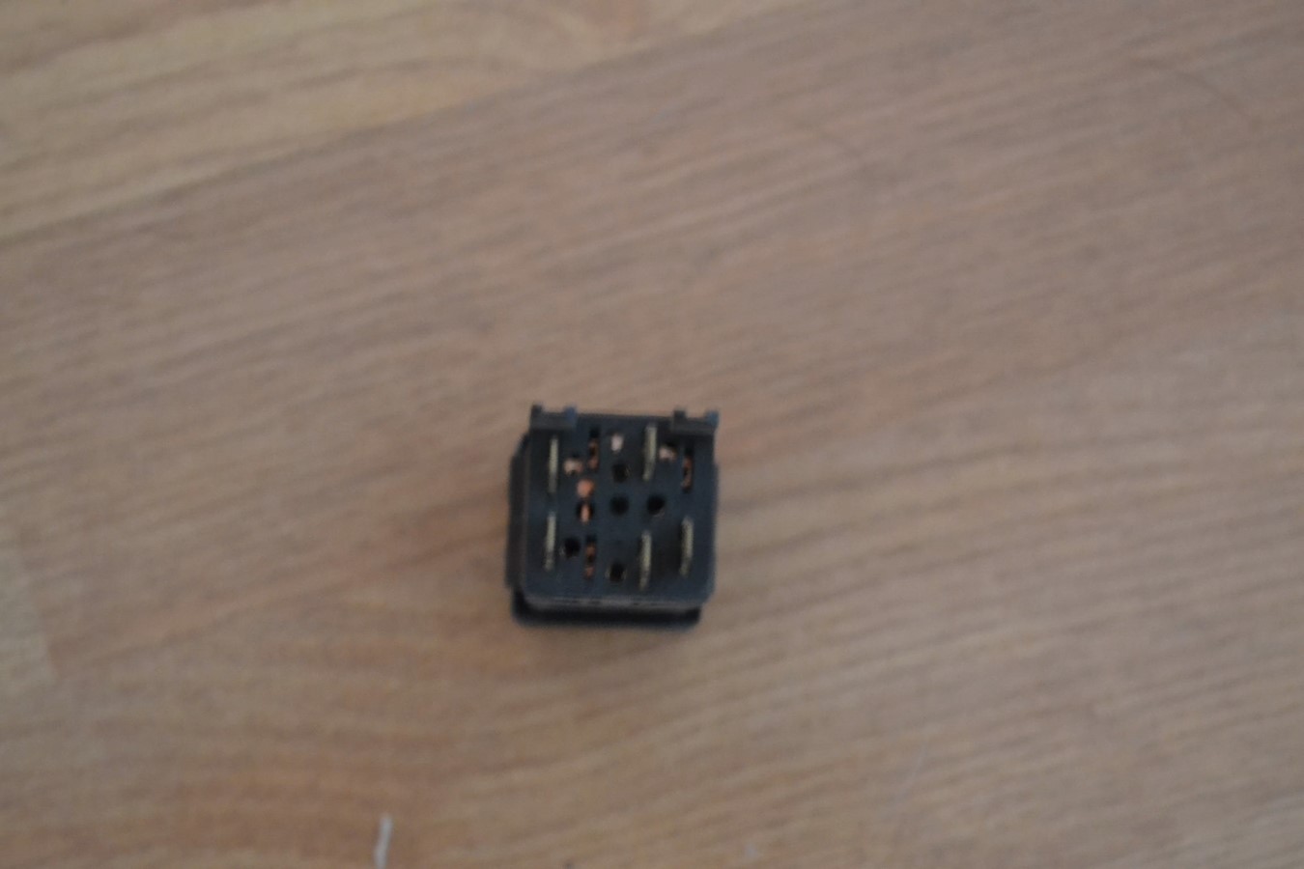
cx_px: 652
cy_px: 434
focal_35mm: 82
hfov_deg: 24.6
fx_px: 2988
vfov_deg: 16.6
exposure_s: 1/3
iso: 3200
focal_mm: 55
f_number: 5.6
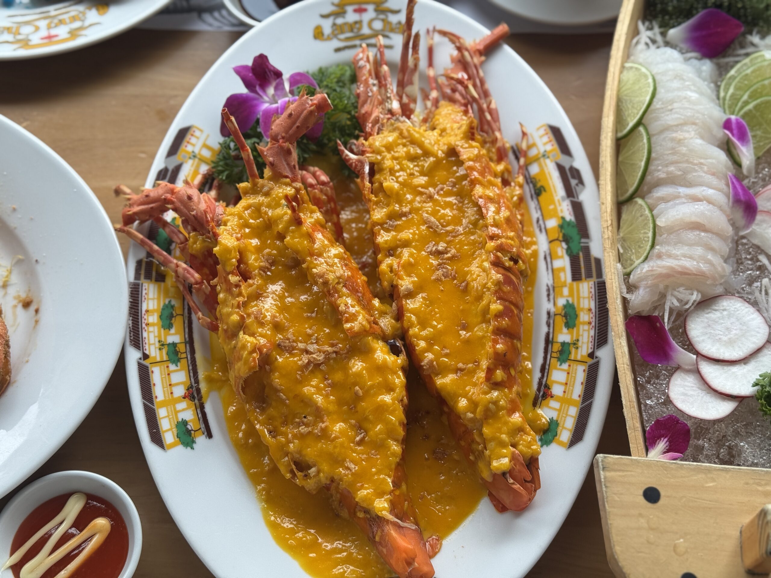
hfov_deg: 39.7
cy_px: 289
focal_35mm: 48
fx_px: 1069
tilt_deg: -65.4
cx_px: 386
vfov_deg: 30.3
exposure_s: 1/181
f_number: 1.78
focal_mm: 6.76
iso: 64
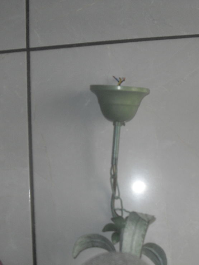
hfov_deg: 29.0
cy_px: 131
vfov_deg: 38.2
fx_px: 383
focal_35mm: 50
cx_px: 128
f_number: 2.8
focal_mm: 6.3
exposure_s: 1/45
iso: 100
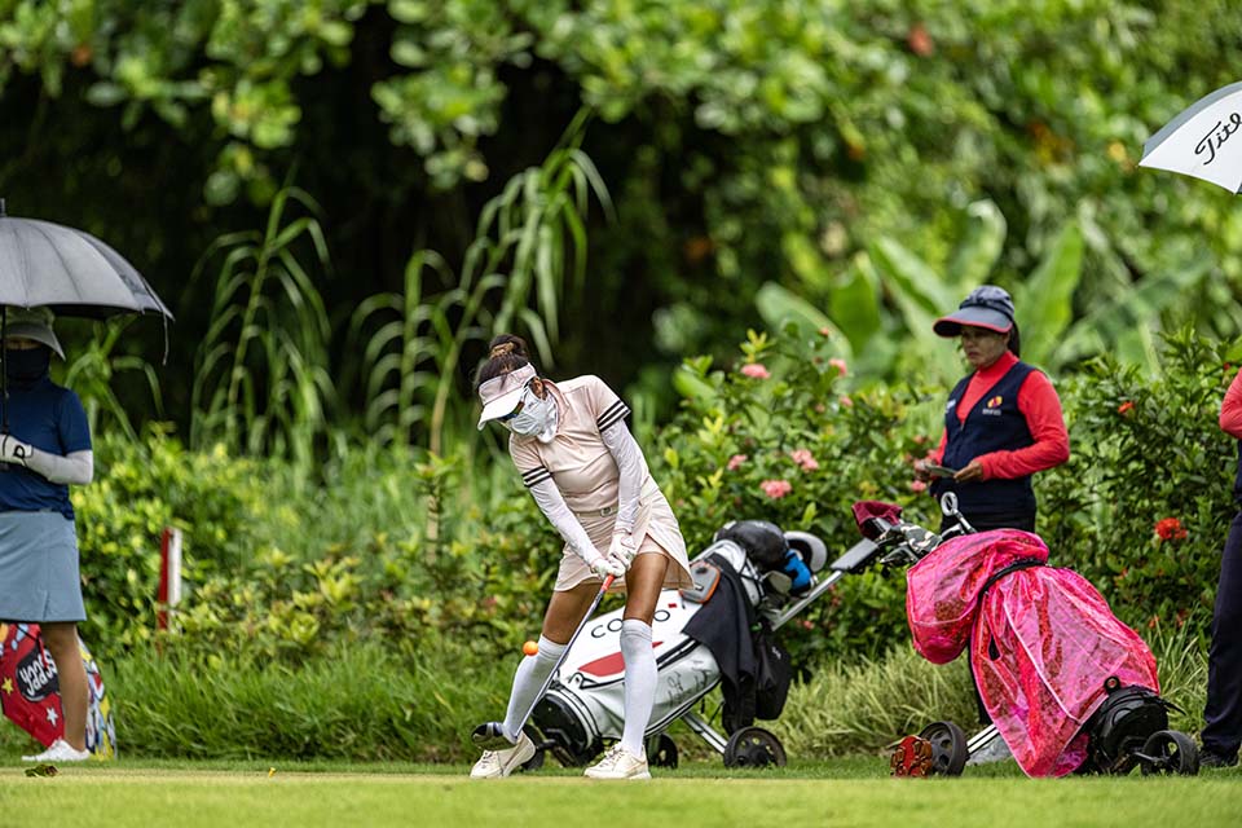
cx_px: 621
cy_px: 414
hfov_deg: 5.2
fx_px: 13799
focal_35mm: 400
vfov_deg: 3.4
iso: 1000
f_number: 2.8
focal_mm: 400
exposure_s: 1/8000
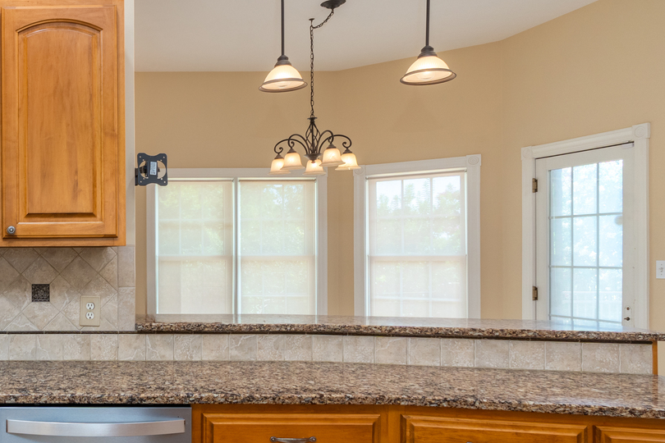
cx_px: 53
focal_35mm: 32
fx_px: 591
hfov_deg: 51.1
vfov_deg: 40.3
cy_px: 317
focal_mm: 16
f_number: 9
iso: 640
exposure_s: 1/60
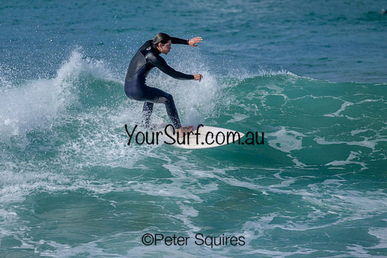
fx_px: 11821
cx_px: 121
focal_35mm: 1099
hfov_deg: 1.9
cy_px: 124
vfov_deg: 1.3
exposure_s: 1/2000
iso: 140
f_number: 6.3
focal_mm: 800
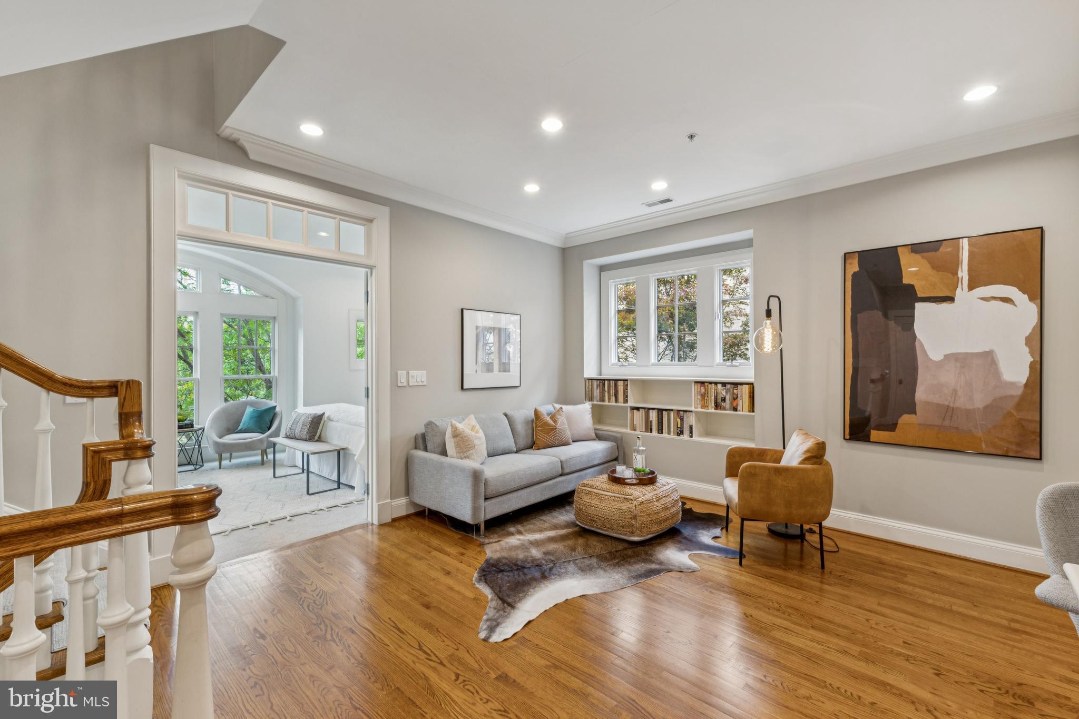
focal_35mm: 15
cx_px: 540
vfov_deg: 77.3
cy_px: 360
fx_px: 450
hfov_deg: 100.4
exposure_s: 1/8
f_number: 9
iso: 250
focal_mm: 10
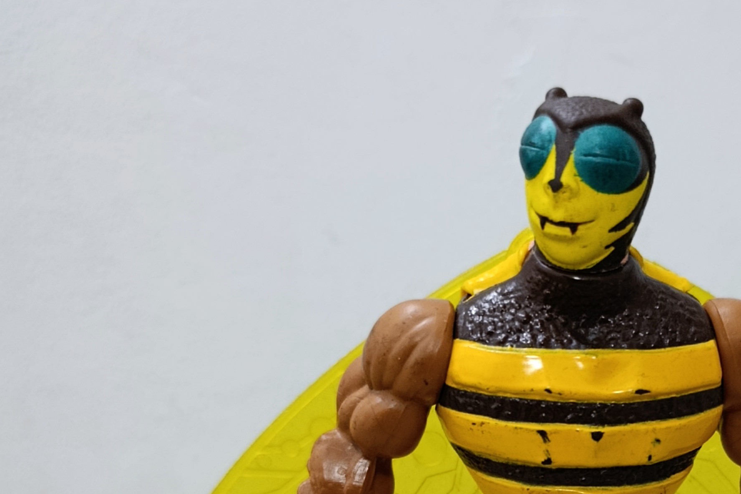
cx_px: 578
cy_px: 546
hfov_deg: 35.2
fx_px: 1132
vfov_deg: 23.1
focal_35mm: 55
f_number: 1.65
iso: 1329
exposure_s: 1/33.3
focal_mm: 6.11
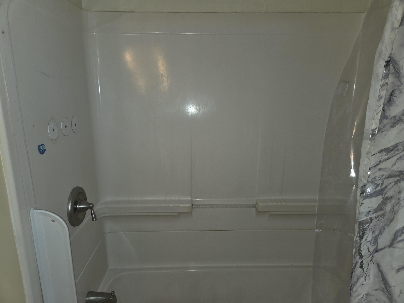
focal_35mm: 23
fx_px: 268
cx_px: 202
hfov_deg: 73.9
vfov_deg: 58.9
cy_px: 152
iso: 100
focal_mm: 5.4
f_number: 1.8
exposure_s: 1/60
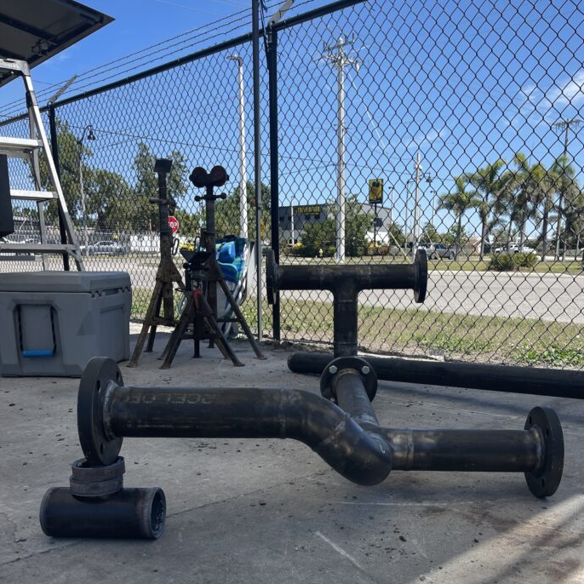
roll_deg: -0.7
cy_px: 424
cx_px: 326
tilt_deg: -14.5
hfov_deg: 49.6
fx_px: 630
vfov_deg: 48.2
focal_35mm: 33
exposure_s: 1/2387
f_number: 1.6
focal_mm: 5.1
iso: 32
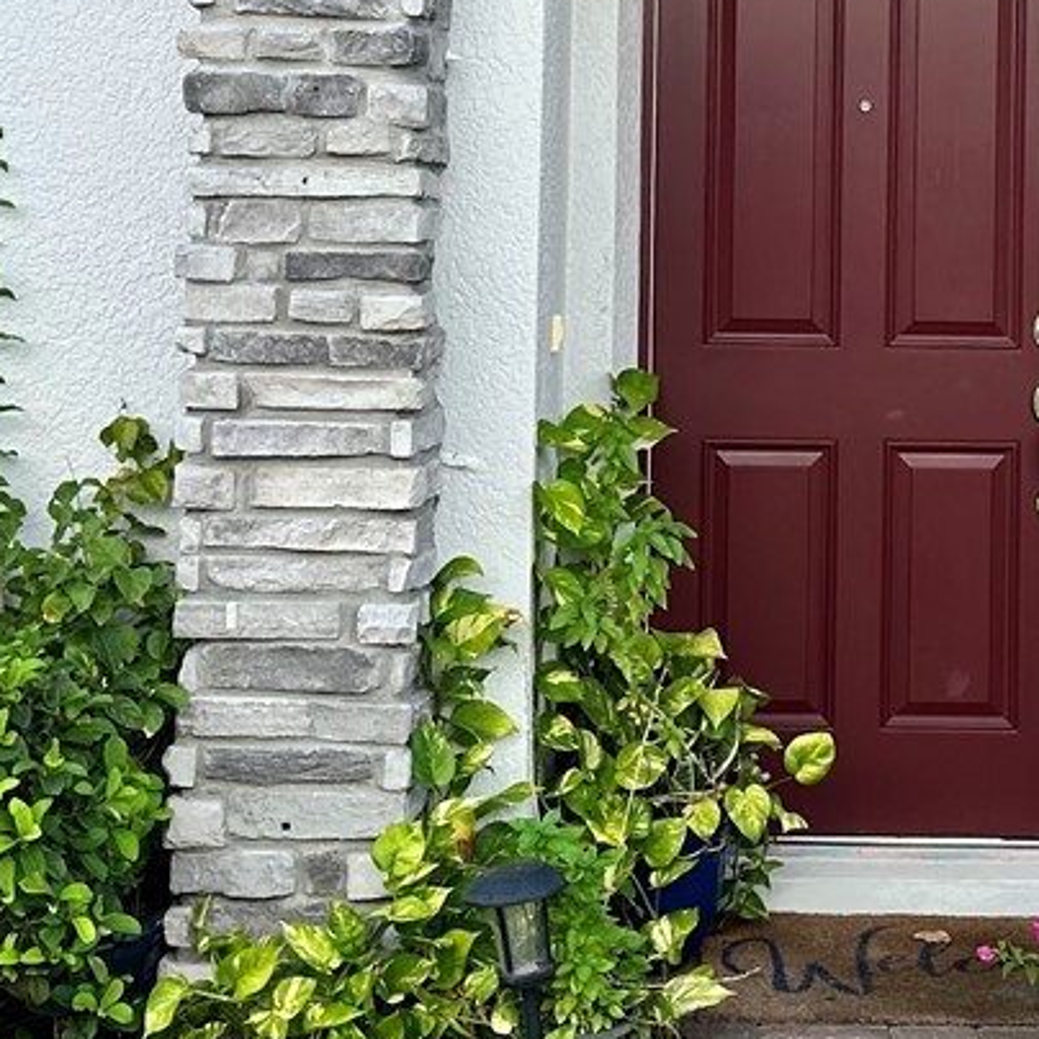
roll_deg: -1.2
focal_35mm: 84
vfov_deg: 20.2
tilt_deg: +0.2
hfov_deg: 20.4
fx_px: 2852
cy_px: 105
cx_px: 836
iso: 80
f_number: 1.78
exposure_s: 1/1289
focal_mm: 6.86
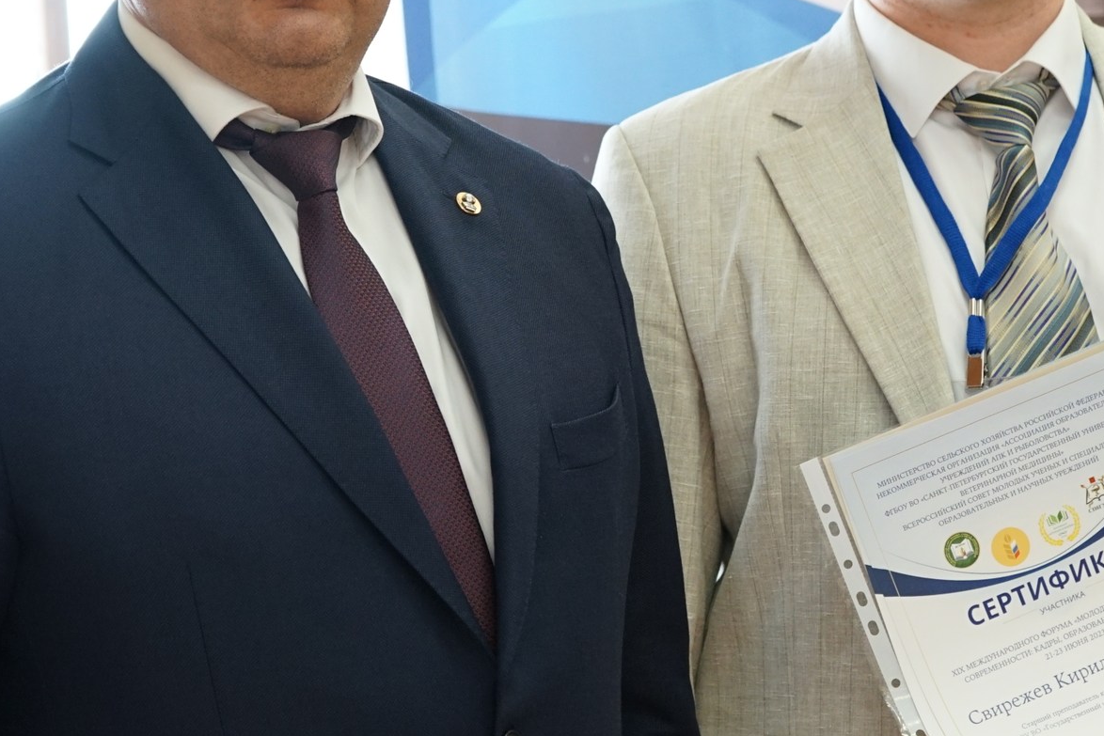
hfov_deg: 18.7
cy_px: 359
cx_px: 627
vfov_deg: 12.6
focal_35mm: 109
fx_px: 3343
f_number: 5
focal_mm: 50
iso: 800
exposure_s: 1/60
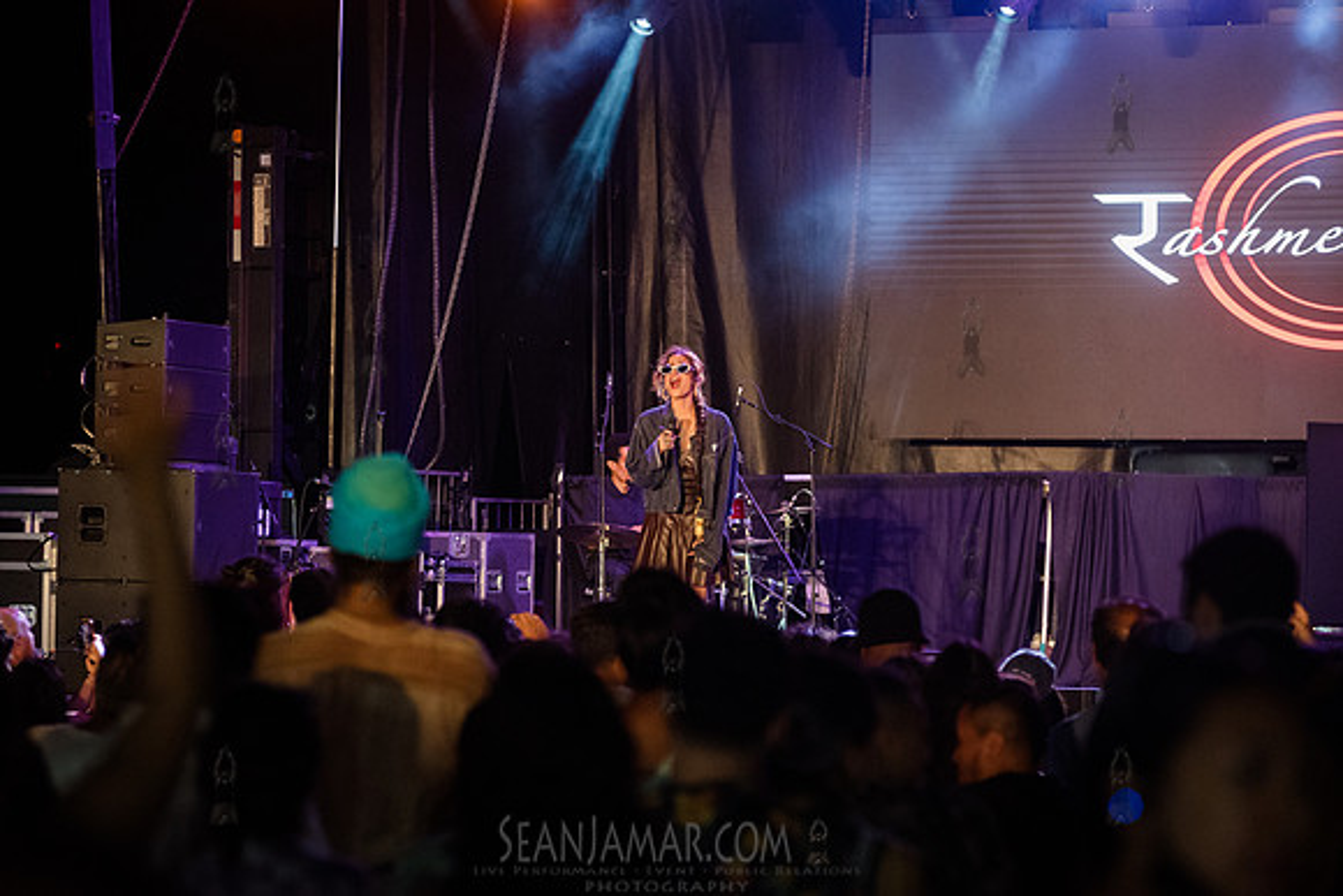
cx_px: 672
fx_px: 4679
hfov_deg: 16.3
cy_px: 448
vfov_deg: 10.9
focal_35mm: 125
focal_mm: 125
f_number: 3.5
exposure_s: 1/400
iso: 6400
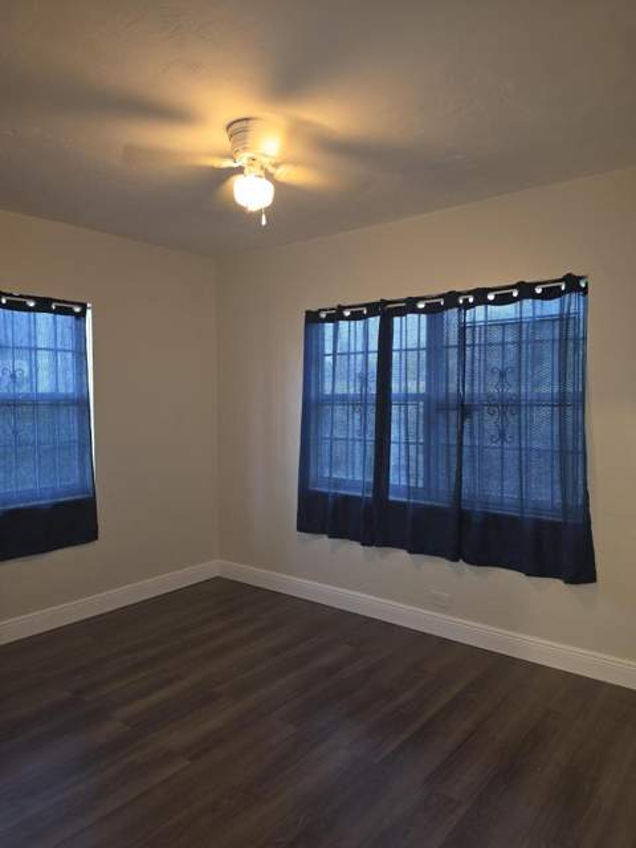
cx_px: 318
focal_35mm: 23
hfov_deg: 58.9
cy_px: 424
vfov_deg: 73.9
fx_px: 563
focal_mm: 6.5
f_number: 1.4
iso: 64
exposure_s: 1/24
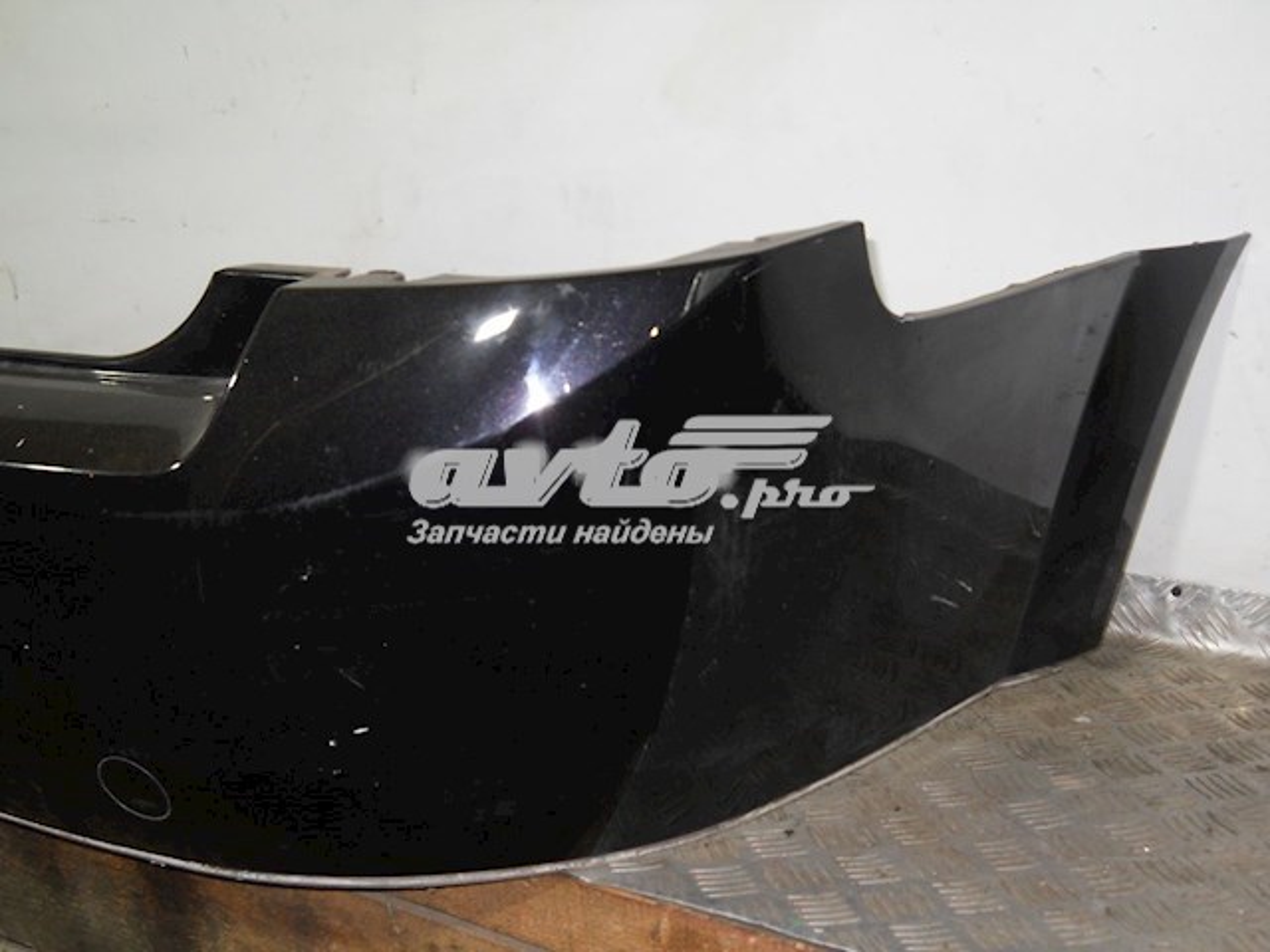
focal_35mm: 41
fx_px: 1504
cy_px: 476
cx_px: 635
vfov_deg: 35.1
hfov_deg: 45.8
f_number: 3.1
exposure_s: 1/30
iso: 100
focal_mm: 6.72
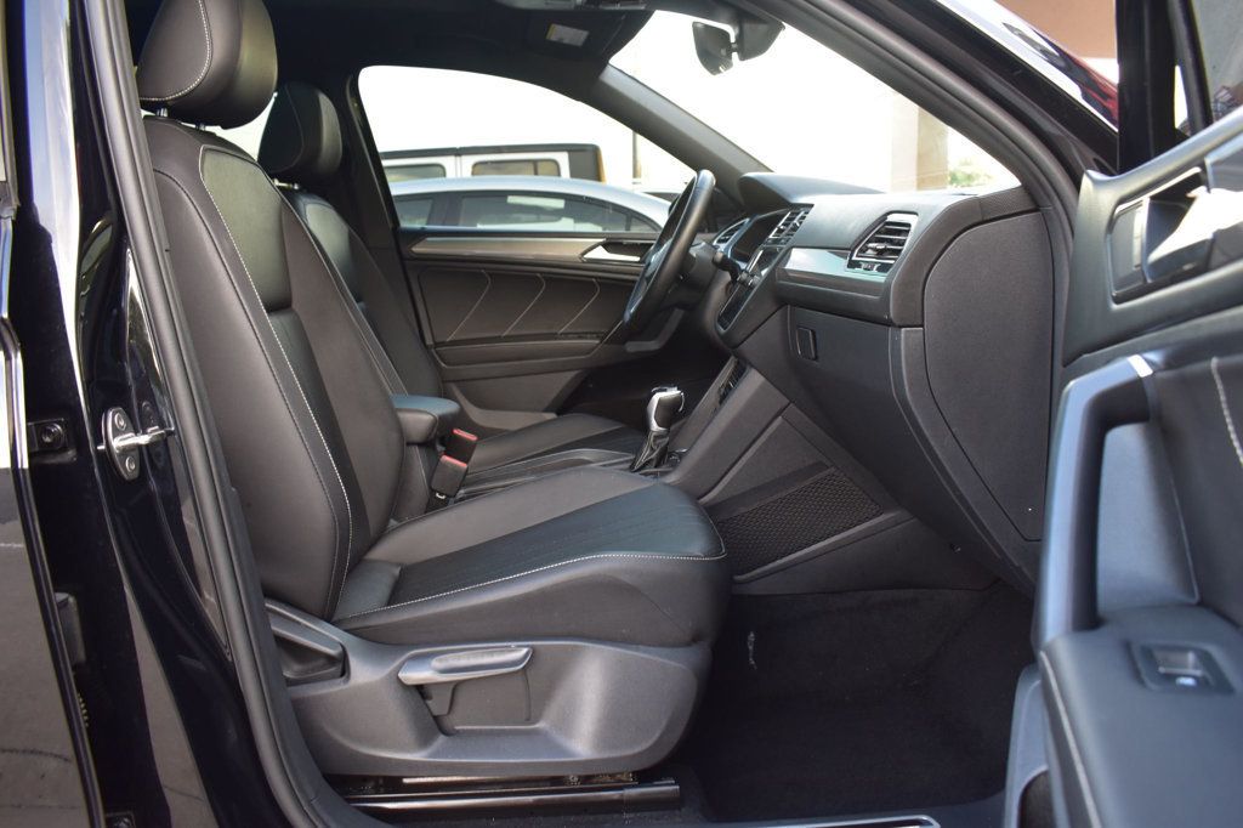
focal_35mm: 27
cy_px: 414
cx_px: 622
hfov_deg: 67.4
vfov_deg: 47.9
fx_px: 932
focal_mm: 18
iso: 640
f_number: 6.3
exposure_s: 1/15
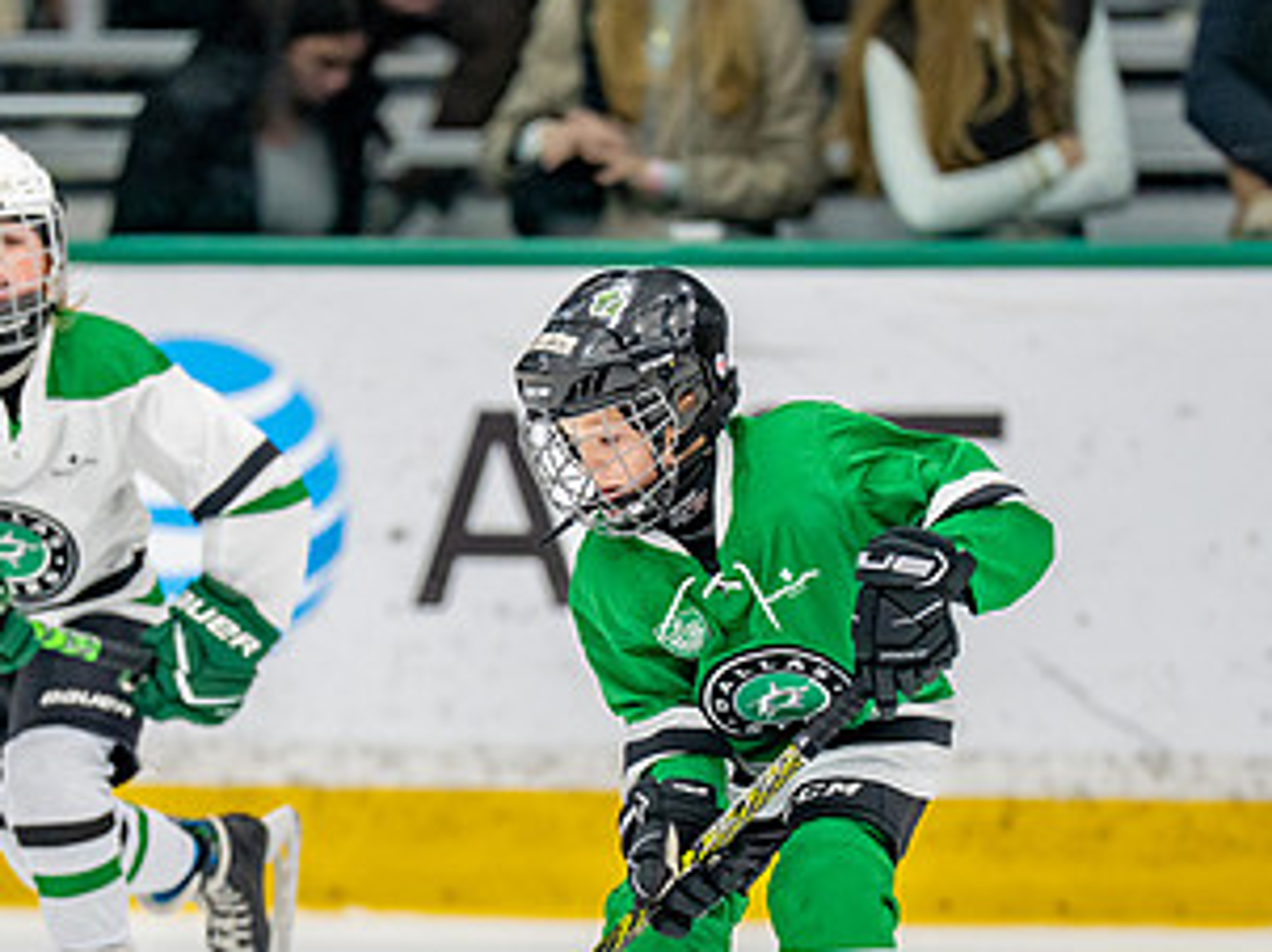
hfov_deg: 4.0
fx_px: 18212
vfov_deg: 3.0
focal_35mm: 496
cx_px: 655
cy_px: 779
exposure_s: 1/1250
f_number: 2.8
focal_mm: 200
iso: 1000
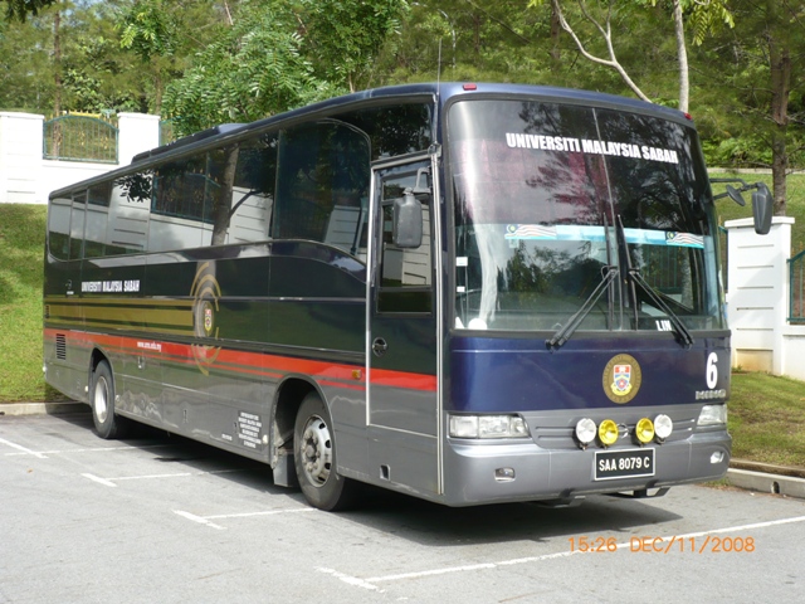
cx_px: 402
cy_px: 302
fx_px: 1163
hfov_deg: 38.2
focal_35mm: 50
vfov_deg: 29.1
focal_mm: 8.3
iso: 100
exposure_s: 1/320
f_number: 3.4
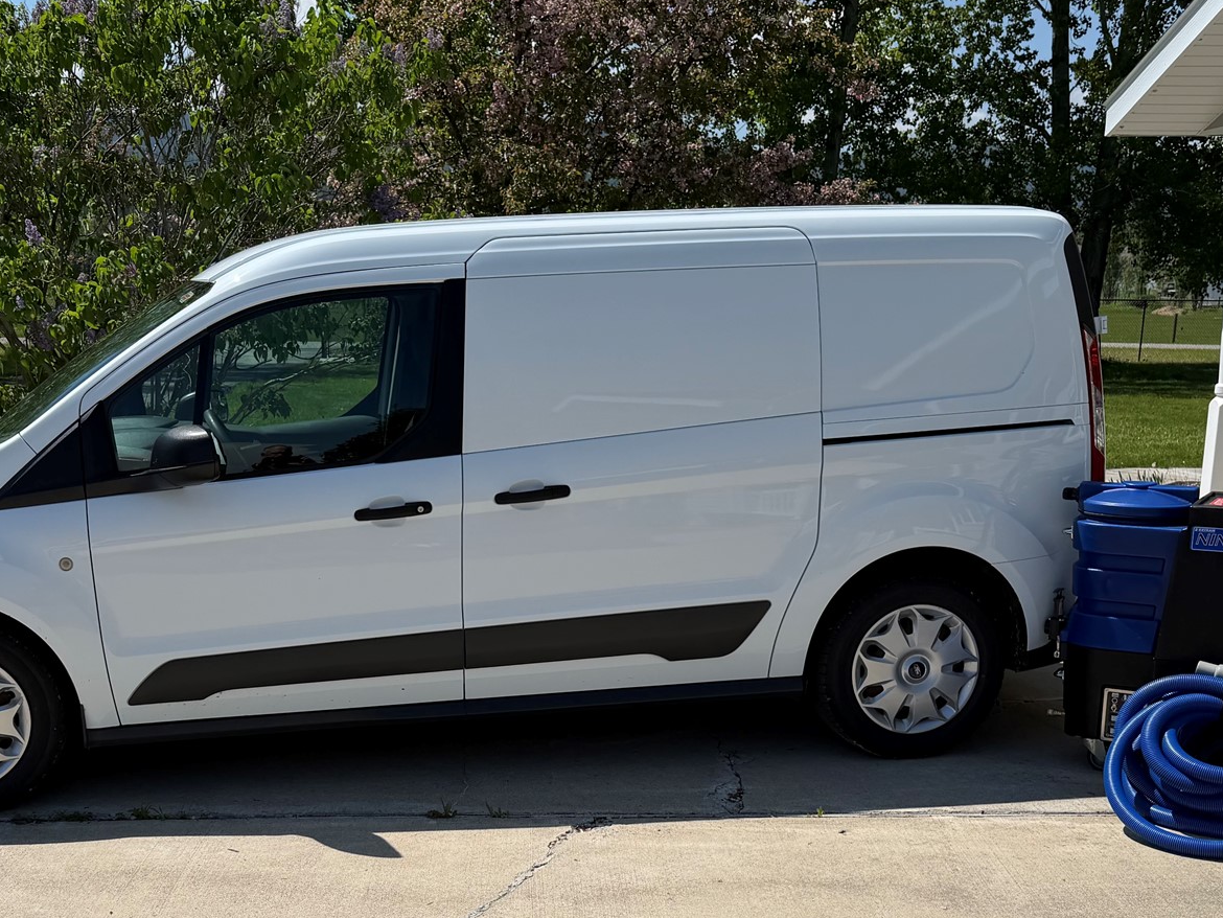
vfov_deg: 33.9
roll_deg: +0.3
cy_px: 655
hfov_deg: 44.6
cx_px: 501
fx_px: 1484
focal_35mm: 42
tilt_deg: -14.1
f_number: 1.78
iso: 80
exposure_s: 1/8130
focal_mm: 6.76
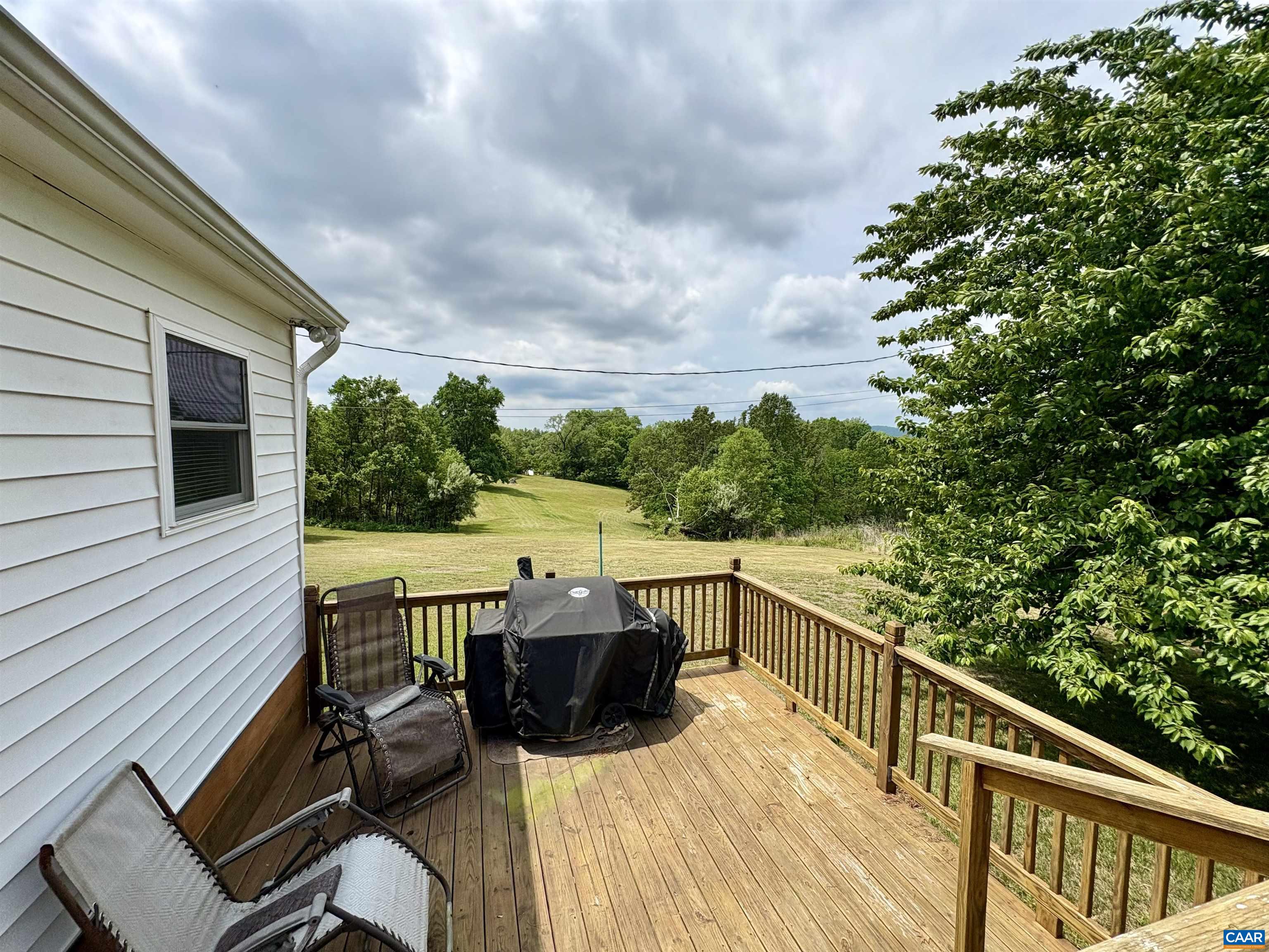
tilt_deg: -3.2
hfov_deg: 102.1
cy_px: 476
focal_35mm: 14
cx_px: 634
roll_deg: +0.2
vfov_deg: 85.7
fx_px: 513
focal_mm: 2.22
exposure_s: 1/3106
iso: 50
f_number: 2.2
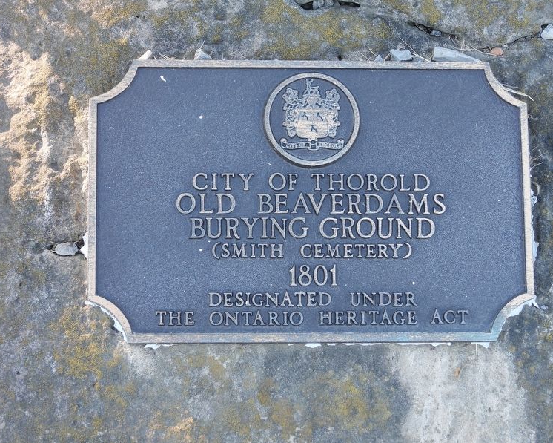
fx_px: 1457
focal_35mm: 89
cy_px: 222
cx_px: 288
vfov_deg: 17.3
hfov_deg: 21.5
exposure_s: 1/60
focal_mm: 15.3
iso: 100
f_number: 3.5
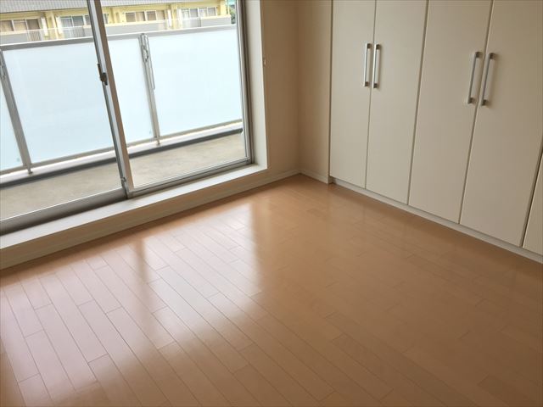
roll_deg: +2.5
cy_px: 204
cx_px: 272
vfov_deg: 48.2
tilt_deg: -24.7
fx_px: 455
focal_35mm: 29
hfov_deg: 61.7
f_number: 2.2
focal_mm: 4.15
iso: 32
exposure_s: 1/218
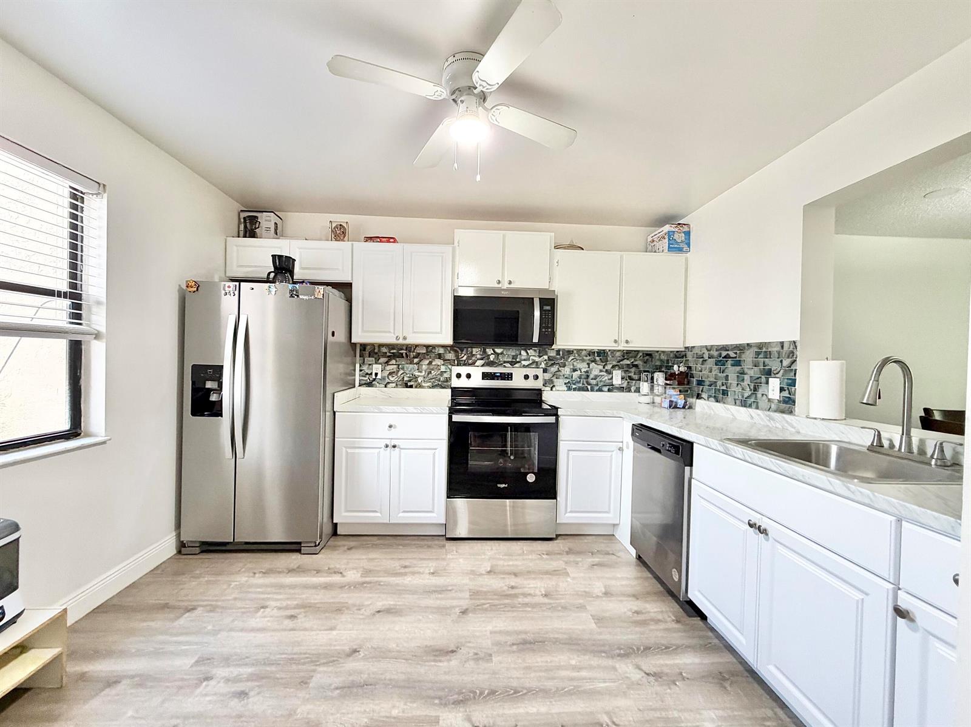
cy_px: 364
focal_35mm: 14
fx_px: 393
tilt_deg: -0.3
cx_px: 486
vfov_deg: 85.6
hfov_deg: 102.1
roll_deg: -0.2
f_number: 2.2
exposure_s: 1/120
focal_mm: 2.22
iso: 320
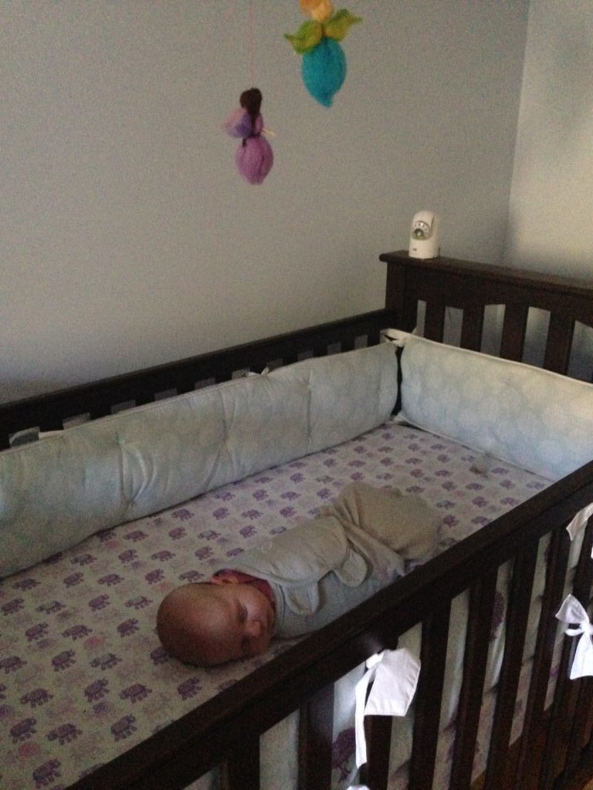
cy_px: 395
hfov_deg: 42.9
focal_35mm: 33
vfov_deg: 55.4
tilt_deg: -19.8
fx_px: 754
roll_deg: +0.6
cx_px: 296
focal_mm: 4.12
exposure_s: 1/15
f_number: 2.4
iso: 800
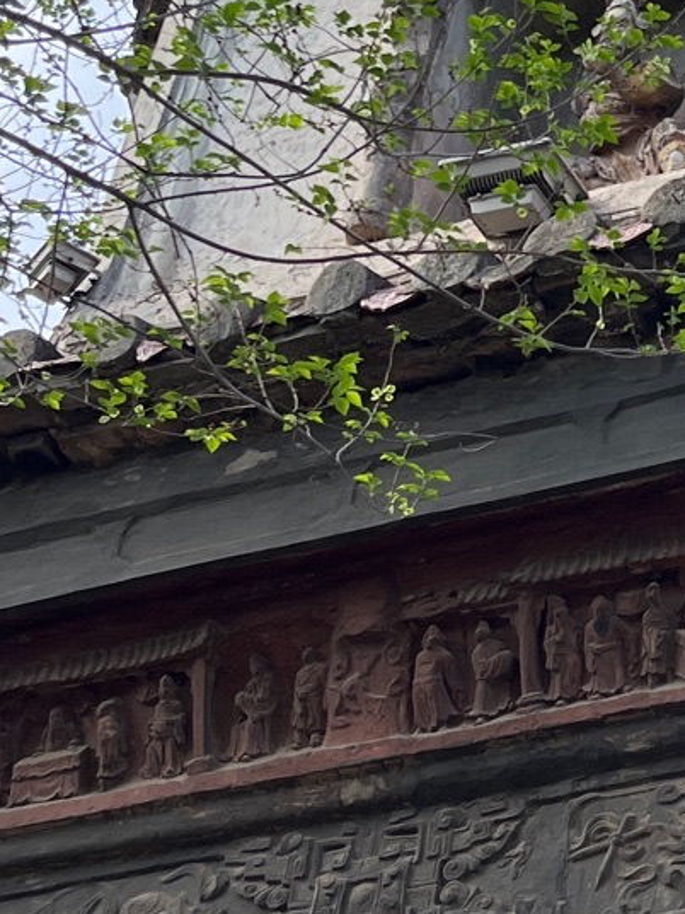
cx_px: 867
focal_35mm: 97
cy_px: 126
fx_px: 2559
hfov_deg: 14.6
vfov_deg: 19.9
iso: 50
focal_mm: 5.1
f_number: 1.6
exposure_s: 1/1252
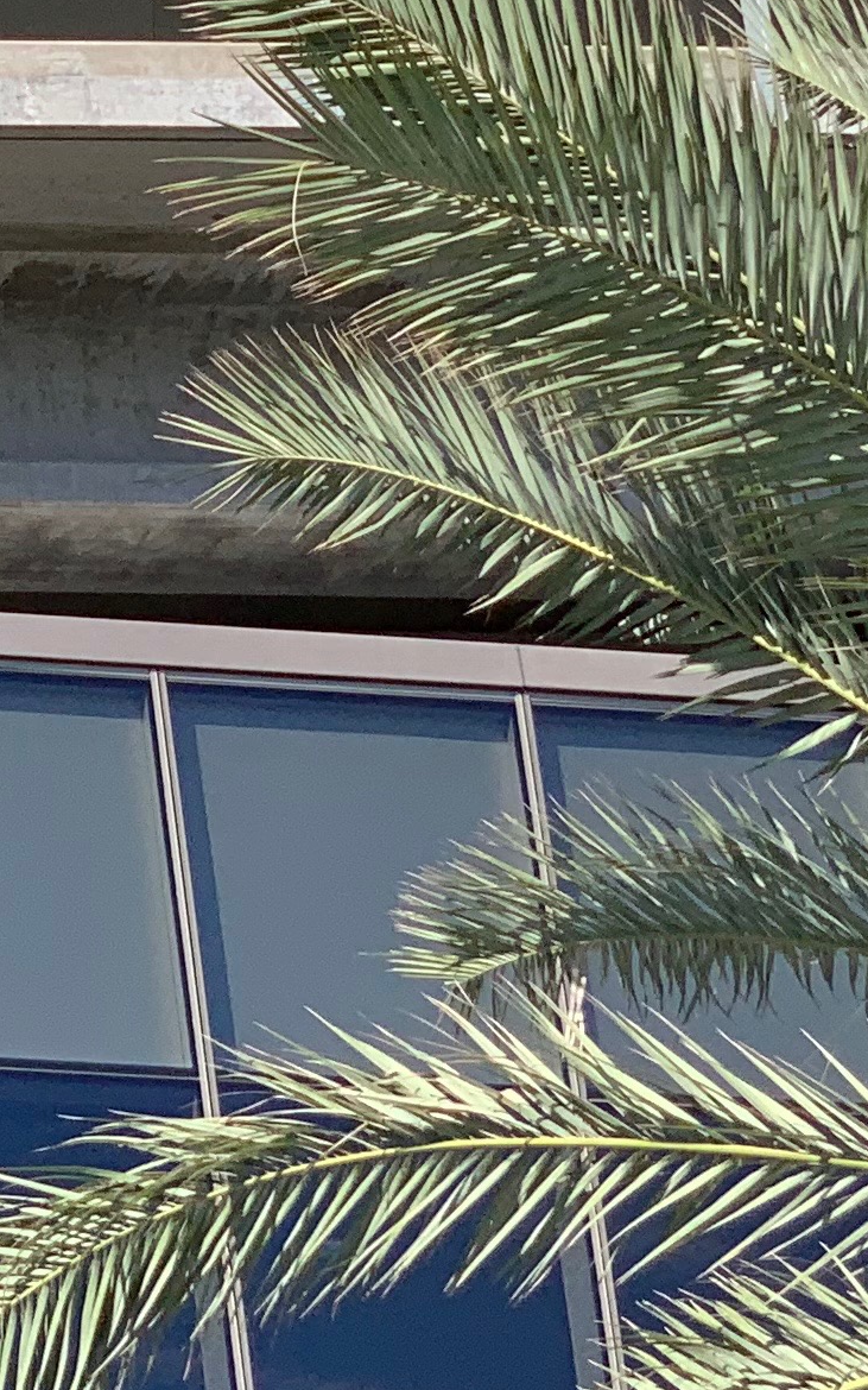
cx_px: -1468
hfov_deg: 6.5
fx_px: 7193
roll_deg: -0.2
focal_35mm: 190
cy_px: 14
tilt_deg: +26.0
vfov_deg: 10.9
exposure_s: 1/1410
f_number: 2.4
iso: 16
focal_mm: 6
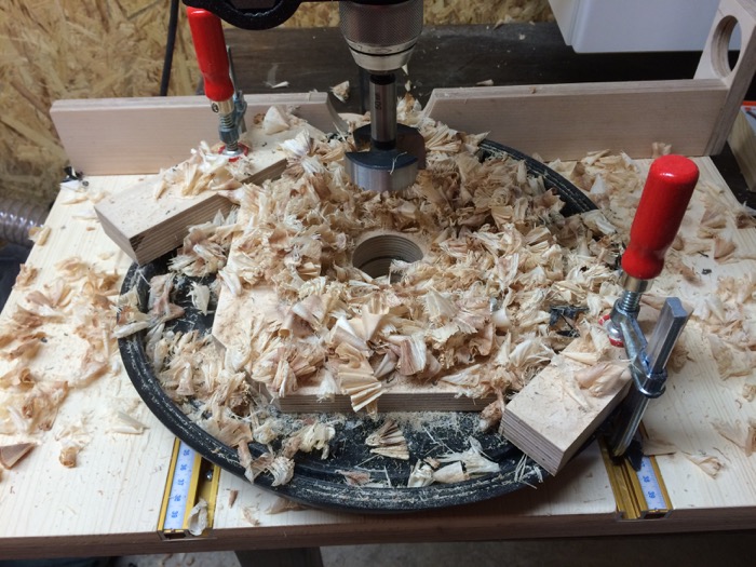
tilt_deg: -47.0
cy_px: 284
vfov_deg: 48.2
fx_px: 633
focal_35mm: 29
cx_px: 378
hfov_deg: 61.7
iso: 40
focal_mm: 4.15
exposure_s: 1/33
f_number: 2.2
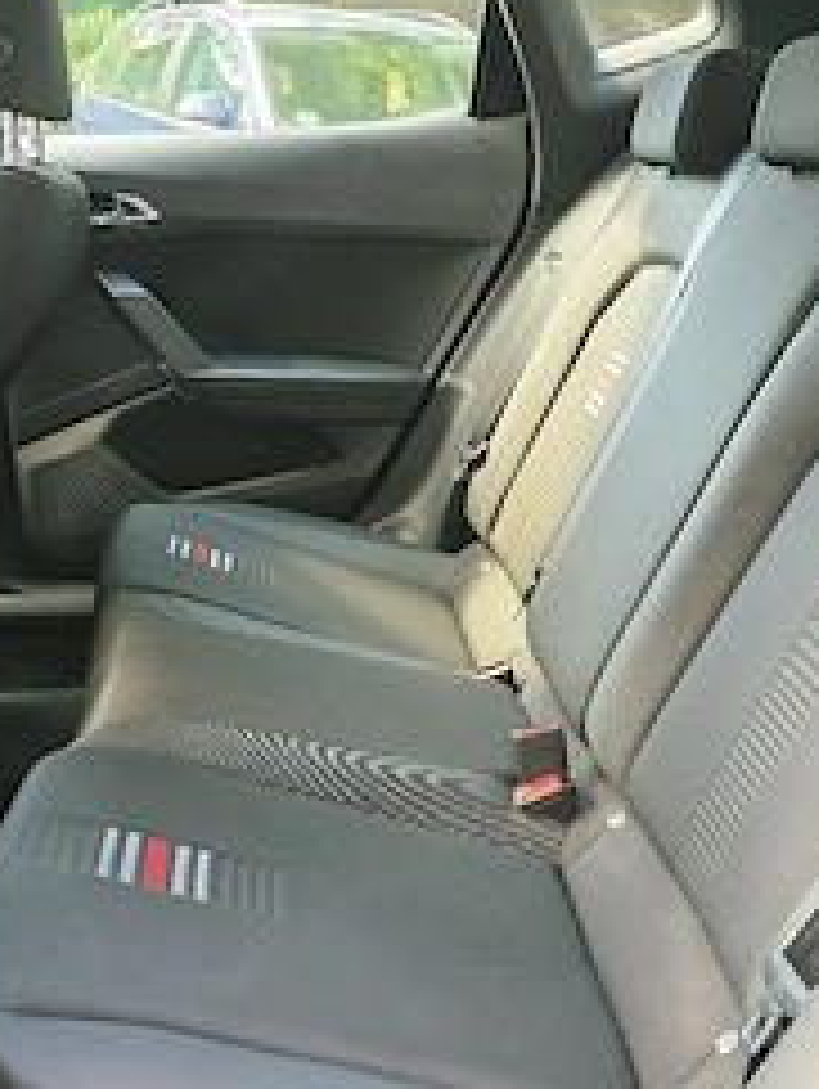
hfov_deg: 37.8
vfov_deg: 48.8
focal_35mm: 38
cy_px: 621
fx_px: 1197
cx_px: 410
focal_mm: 6.3
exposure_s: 1/101
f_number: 1.7
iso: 160
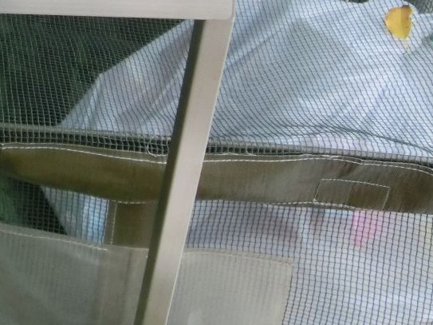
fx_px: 1050
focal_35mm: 84
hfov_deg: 20.5
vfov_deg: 15.6
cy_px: -219
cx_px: -185
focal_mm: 4.4
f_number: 3.3
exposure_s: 1/125
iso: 125
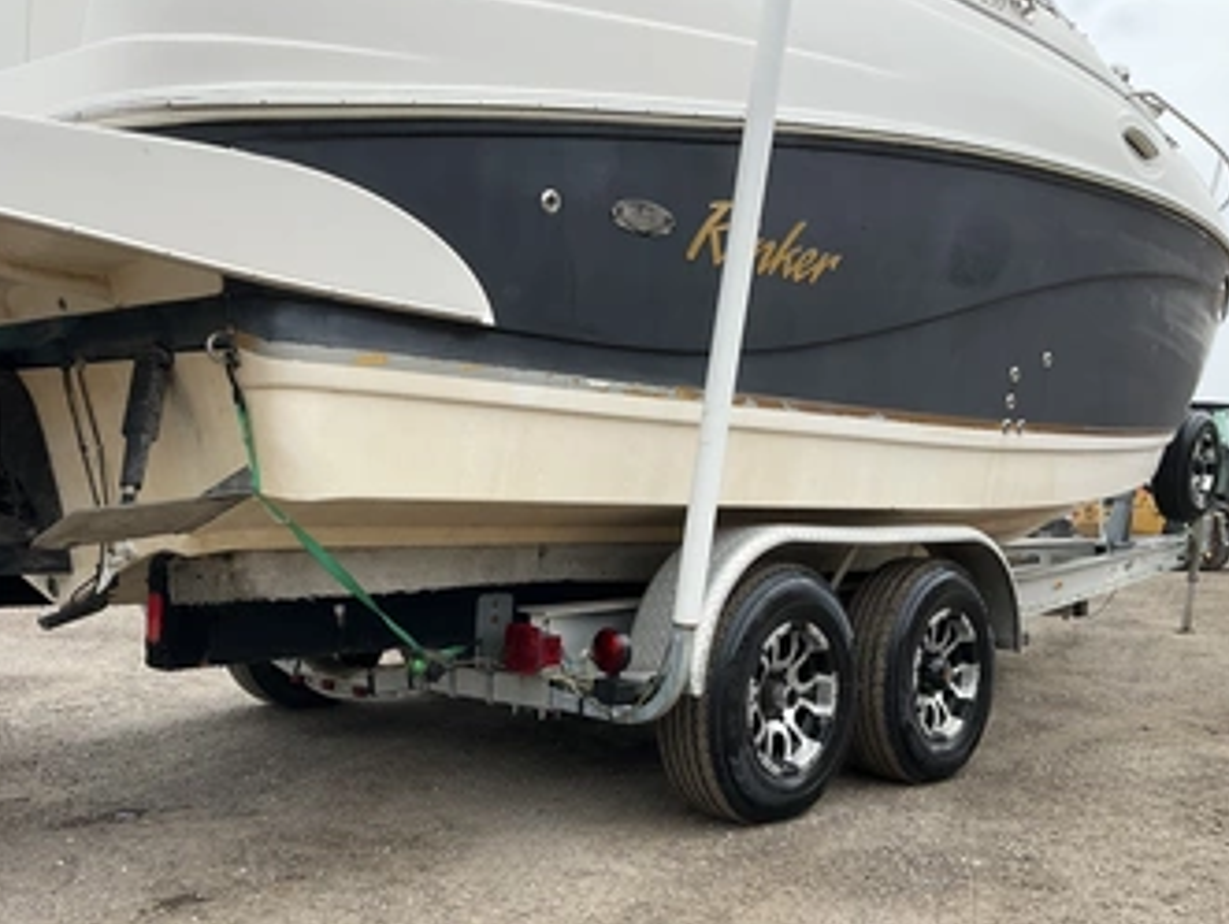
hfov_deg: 52.4
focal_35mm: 35
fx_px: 1244
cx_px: 535
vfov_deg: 40.7
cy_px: 534
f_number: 1.8
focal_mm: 3
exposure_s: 1/912
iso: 25
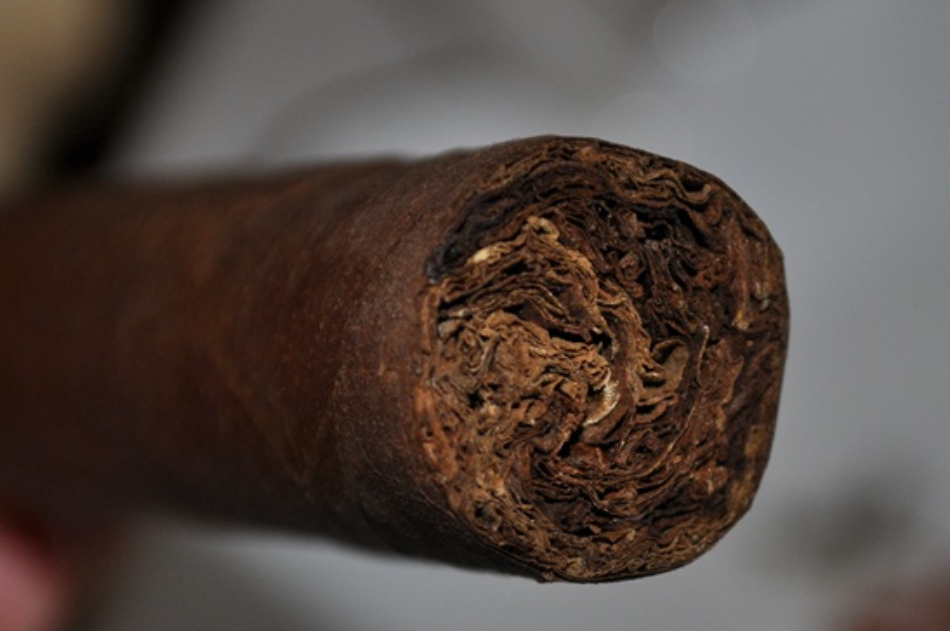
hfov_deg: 13.6
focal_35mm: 151
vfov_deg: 9.1
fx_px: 3977
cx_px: 599
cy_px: 374
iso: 250
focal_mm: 55
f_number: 5.6
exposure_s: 1/60
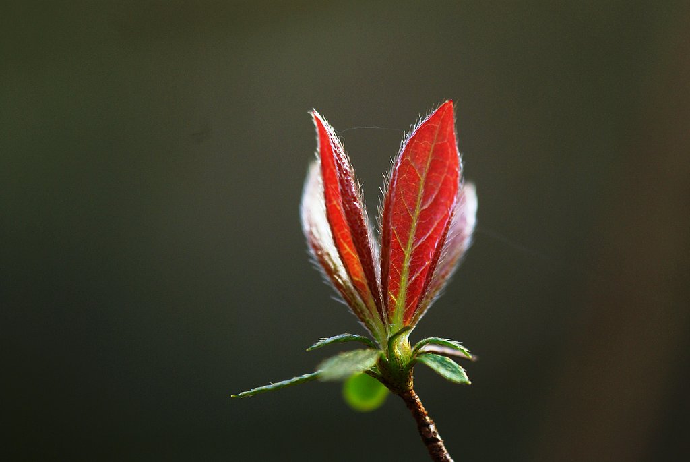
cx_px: 345
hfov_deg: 7.6
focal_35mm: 270
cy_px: 231
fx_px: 5180
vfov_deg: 5.1
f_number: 3.5
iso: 100
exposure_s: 1/320
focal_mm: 180
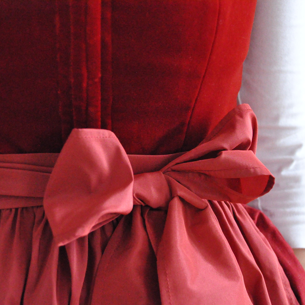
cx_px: 169
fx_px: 738
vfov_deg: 23.4
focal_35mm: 74
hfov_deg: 23.4
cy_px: 152
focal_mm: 38
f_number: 4.5
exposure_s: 1/125
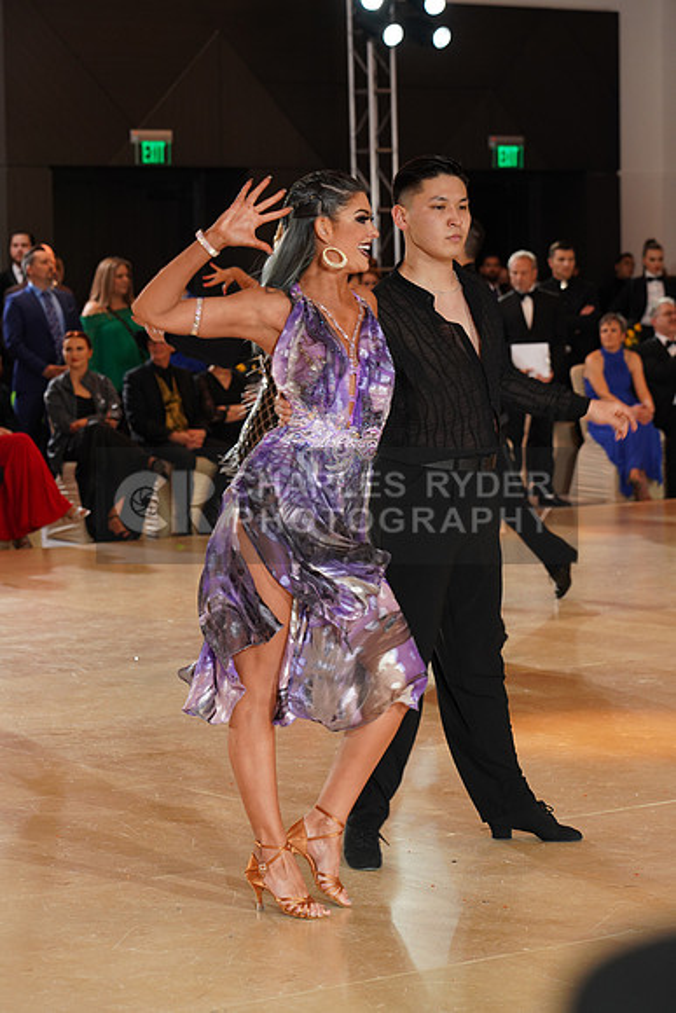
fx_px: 2956
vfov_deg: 19.5
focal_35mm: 105
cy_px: 506
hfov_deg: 13.0
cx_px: 338
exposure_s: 1/200
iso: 1250
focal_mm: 105
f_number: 5.6
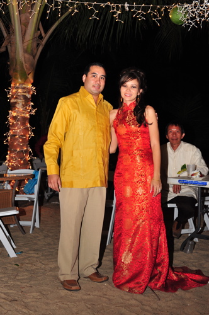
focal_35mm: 50
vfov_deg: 39.6
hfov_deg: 26.9
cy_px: 158
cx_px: 104
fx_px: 437
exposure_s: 1/60
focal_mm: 50
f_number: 6.3
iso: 1400
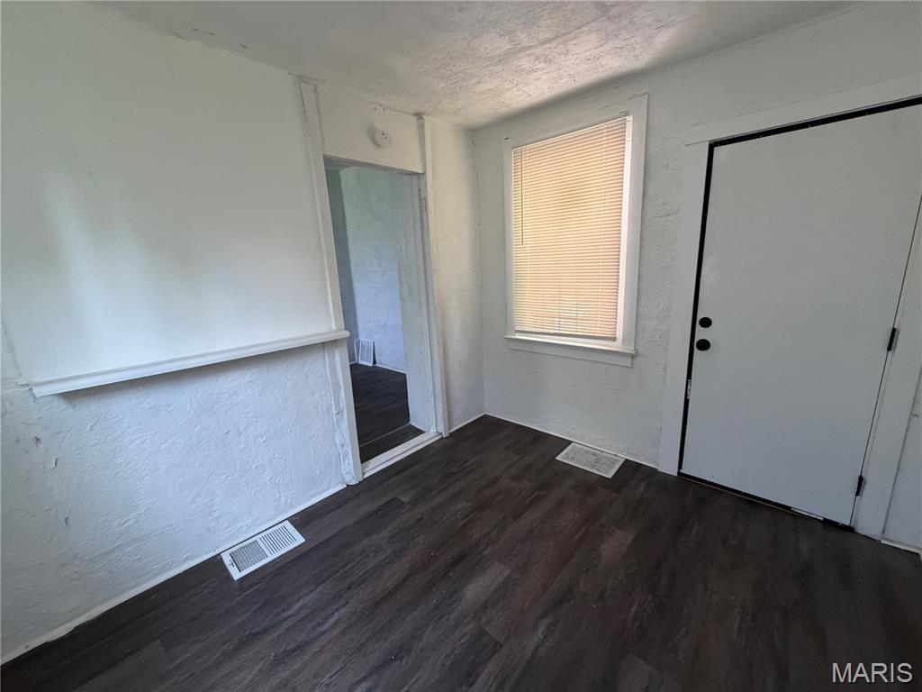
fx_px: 373
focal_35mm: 14
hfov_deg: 102.1
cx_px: 461
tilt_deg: -12.6
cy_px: 346
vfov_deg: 85.7
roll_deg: +2.8
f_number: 2.2
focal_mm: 2.22
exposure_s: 1/113
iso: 320
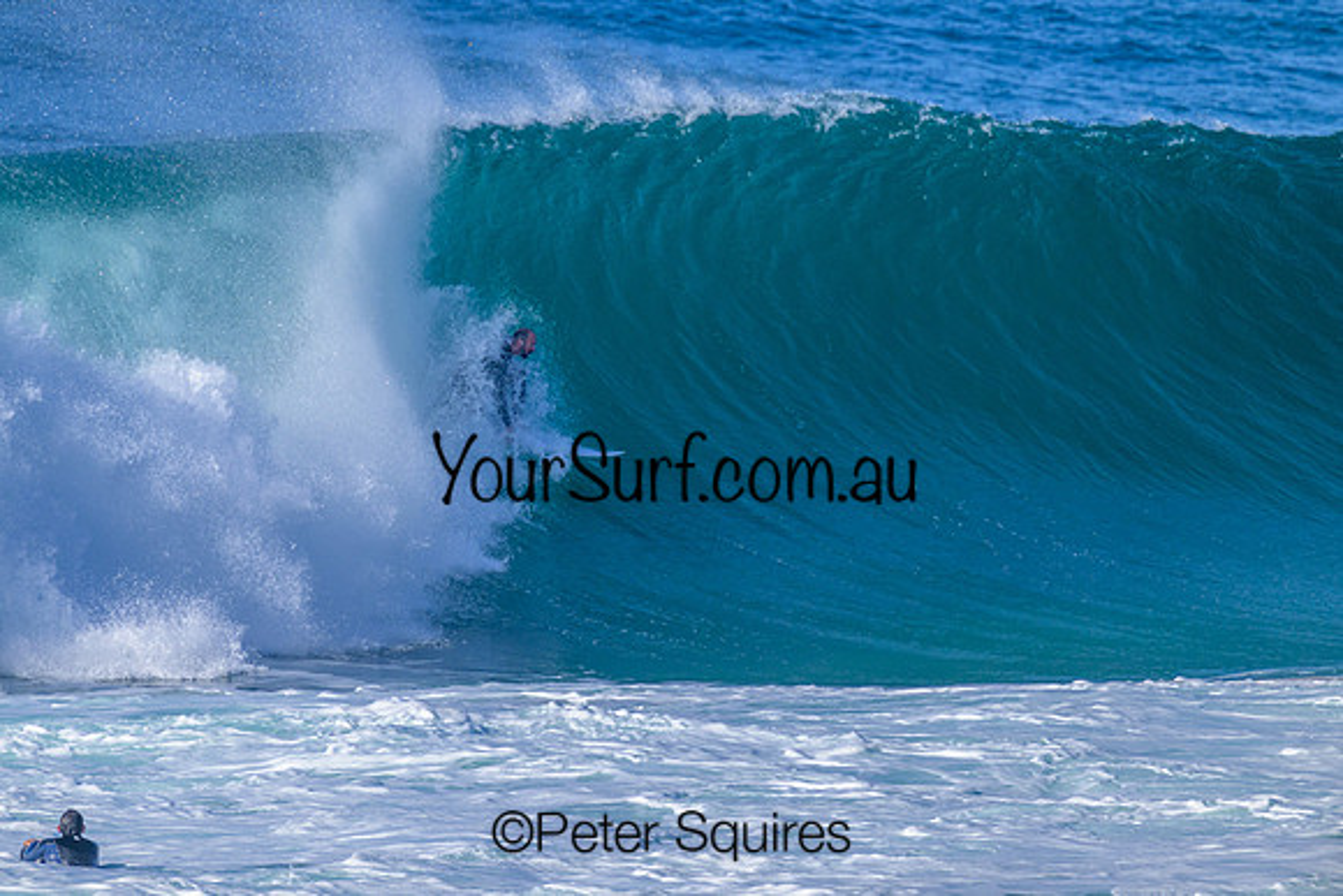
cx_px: 512
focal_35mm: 693
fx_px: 25852
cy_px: 342
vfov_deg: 2.0
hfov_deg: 3.0
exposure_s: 1/2000
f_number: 8
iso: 560
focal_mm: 560
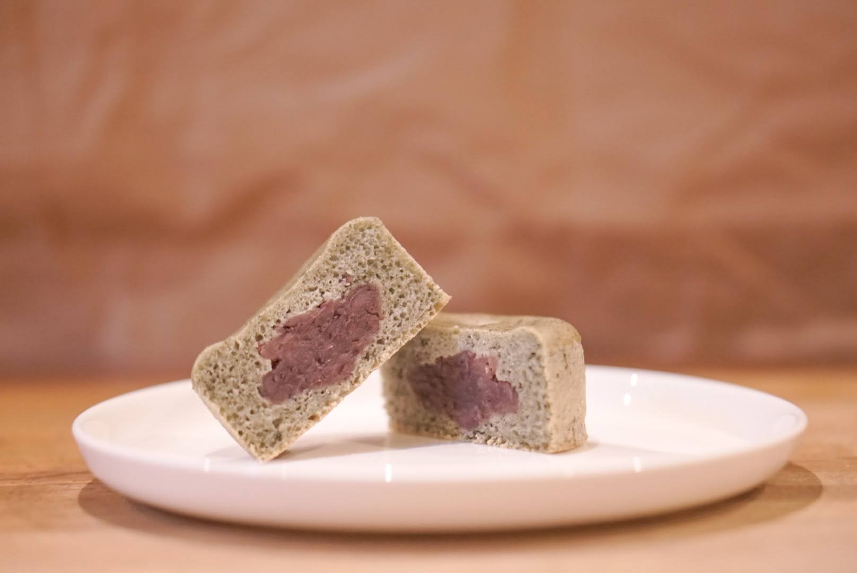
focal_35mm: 75
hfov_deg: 27.0
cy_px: 286
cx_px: 428
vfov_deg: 18.2
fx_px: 1787
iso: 2500
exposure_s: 1/160
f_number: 1.8
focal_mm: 50
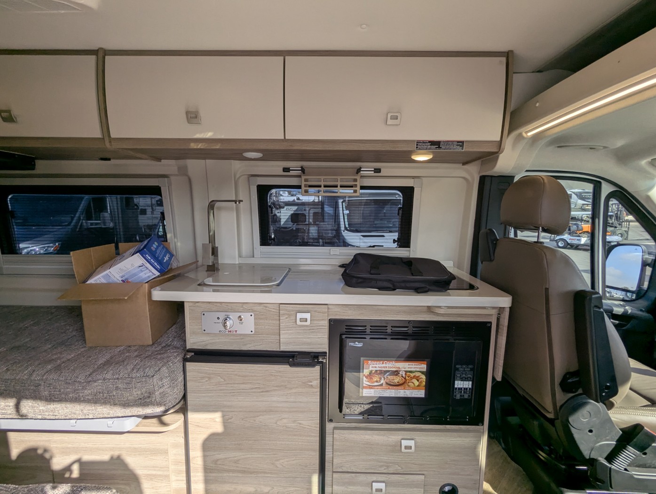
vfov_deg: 78.2
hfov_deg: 94.4
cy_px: 247
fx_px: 304
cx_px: 328
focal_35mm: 16
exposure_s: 1/715
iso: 49
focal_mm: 2.35
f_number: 2.2
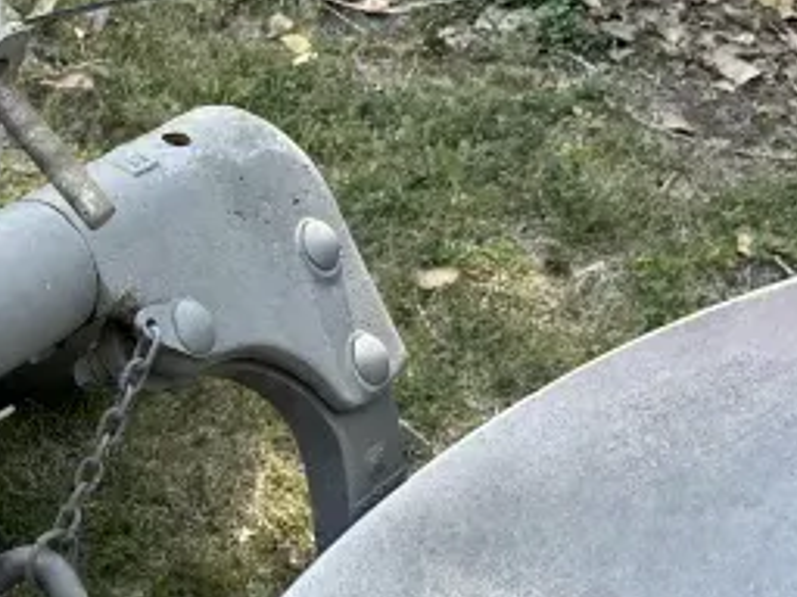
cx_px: -25
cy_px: 525
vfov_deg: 16.2
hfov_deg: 20.9
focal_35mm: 90
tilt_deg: -37.3
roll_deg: -5.1
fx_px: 2072
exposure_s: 1/672
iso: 80
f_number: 1.78
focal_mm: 6.86
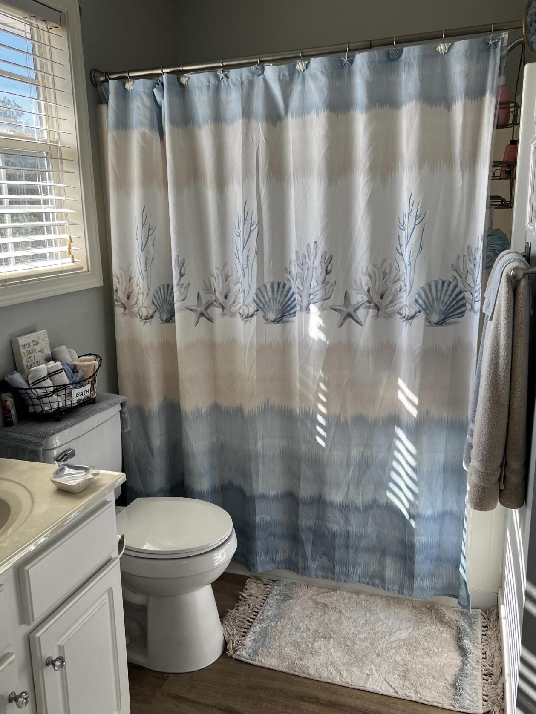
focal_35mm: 31
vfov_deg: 58.3
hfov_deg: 45.4
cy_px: 367
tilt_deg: -8.9
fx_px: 640
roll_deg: +3.4
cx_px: 244
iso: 50
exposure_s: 1/541
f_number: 1.5
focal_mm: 5.7
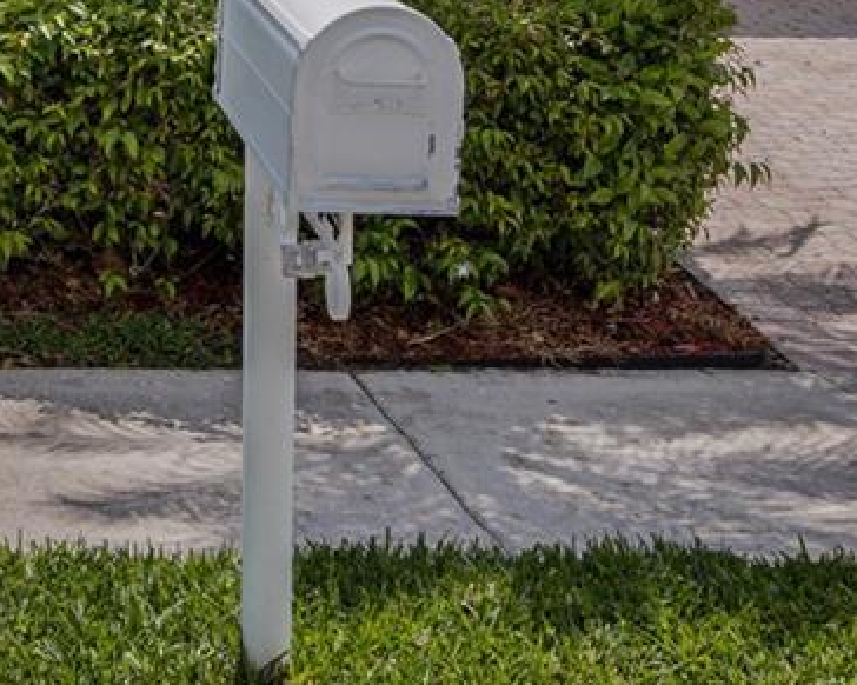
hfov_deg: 25.0
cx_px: -247
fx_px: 1674
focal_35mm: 66
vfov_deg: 20.8
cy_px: -231
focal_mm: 16
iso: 100
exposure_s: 1/250
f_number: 8
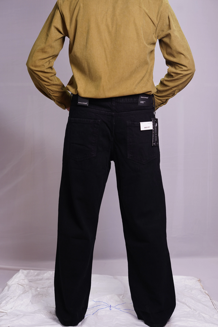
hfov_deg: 27.0
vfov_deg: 39.6
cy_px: 164
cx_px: 109
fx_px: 454
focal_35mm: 50
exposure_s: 1/100
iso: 640
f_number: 3.5
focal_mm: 50
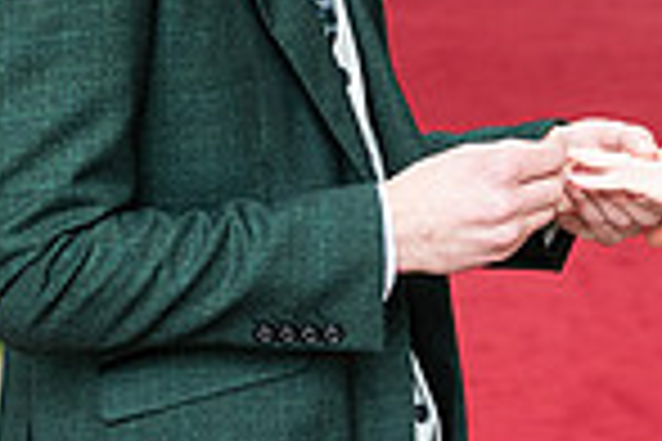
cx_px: 419
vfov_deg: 8.6
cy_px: 16
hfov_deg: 13.0
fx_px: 2905
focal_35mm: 158
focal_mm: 40
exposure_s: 1/200
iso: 400
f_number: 3.5
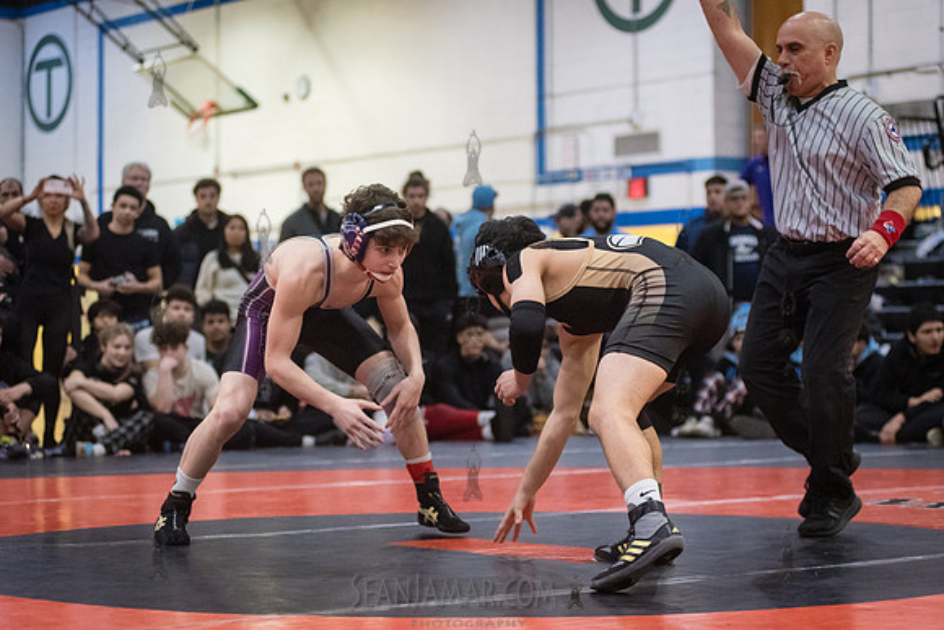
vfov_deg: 16.4
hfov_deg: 24.4
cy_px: 315
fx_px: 2186
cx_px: 461
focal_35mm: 83
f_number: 3.2
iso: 8000
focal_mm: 80
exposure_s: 1/500
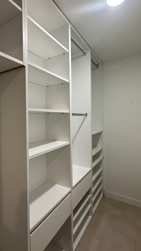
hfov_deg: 55.5
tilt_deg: +0.1
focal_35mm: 20
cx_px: 57
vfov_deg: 86.5
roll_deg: -0.1
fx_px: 133
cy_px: 117
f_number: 2.2
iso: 200
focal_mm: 2.22
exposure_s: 1/120
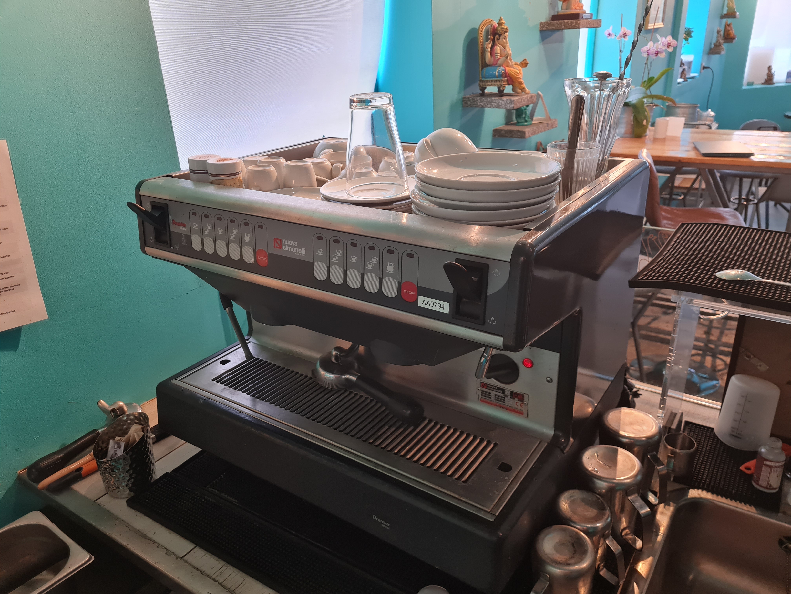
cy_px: 297
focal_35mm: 26
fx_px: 594
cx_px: 396
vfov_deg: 53.1
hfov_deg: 67.3
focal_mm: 5.4
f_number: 1.8
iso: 200
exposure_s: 1/50
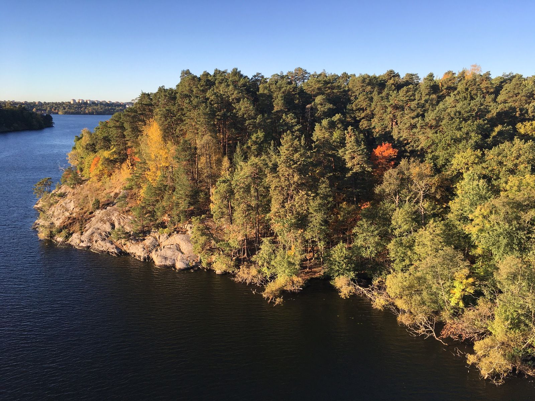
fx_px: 448
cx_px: 268
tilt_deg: -11.9
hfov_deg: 61.7
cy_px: 200
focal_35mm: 29
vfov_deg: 48.2
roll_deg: -0.6
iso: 25
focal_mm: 4.15
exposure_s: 1/615
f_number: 2.2
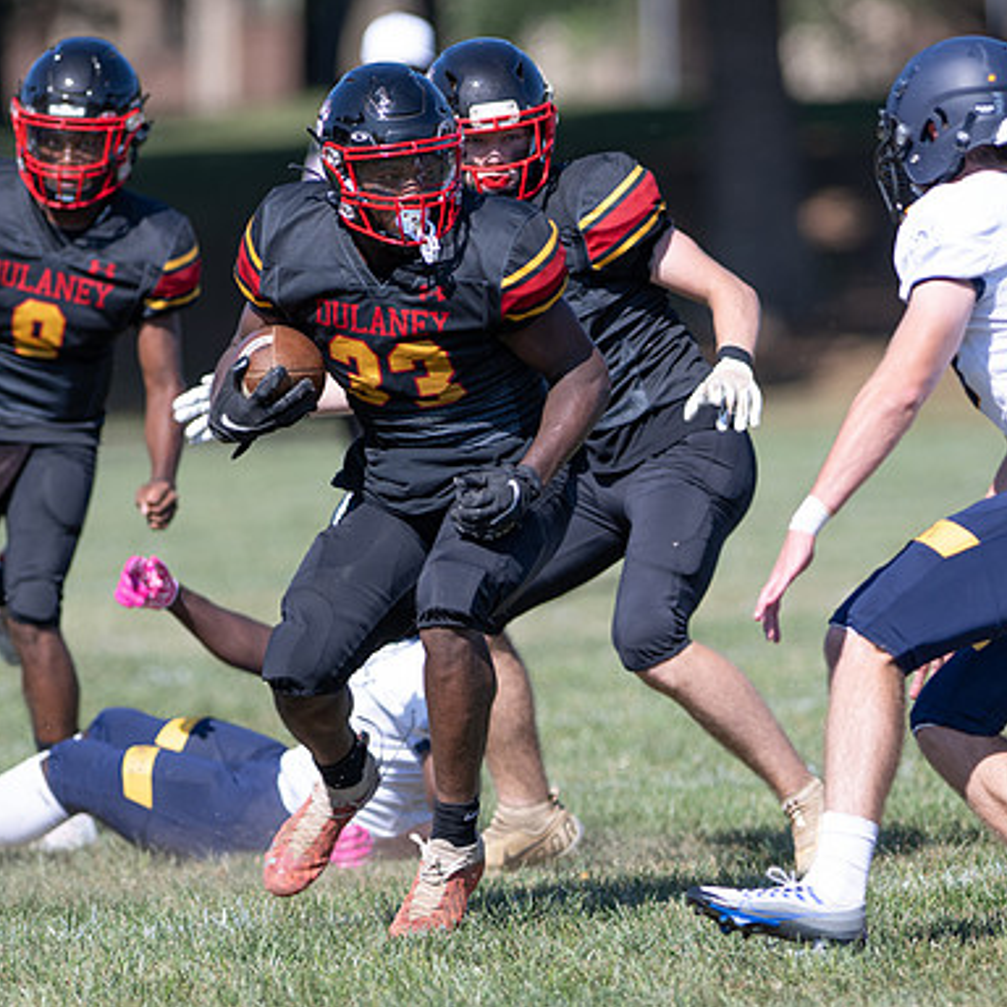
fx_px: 18332
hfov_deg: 3.1
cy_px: 640
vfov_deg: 3.1
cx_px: 632
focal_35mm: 557
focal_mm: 300
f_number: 2.8
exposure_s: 1/1600
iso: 125
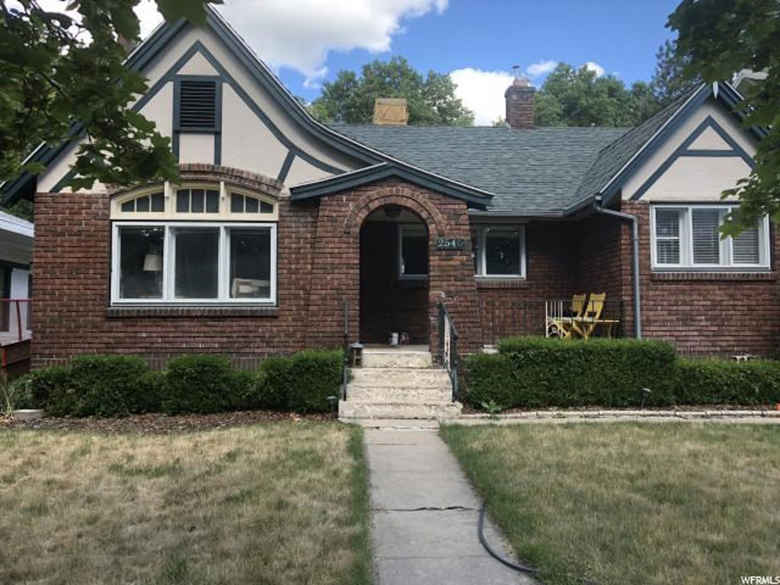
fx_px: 631
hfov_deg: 63.4
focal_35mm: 28
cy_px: 292
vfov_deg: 49.7
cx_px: 390
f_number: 1.8
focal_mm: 4
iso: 20
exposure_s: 1/184
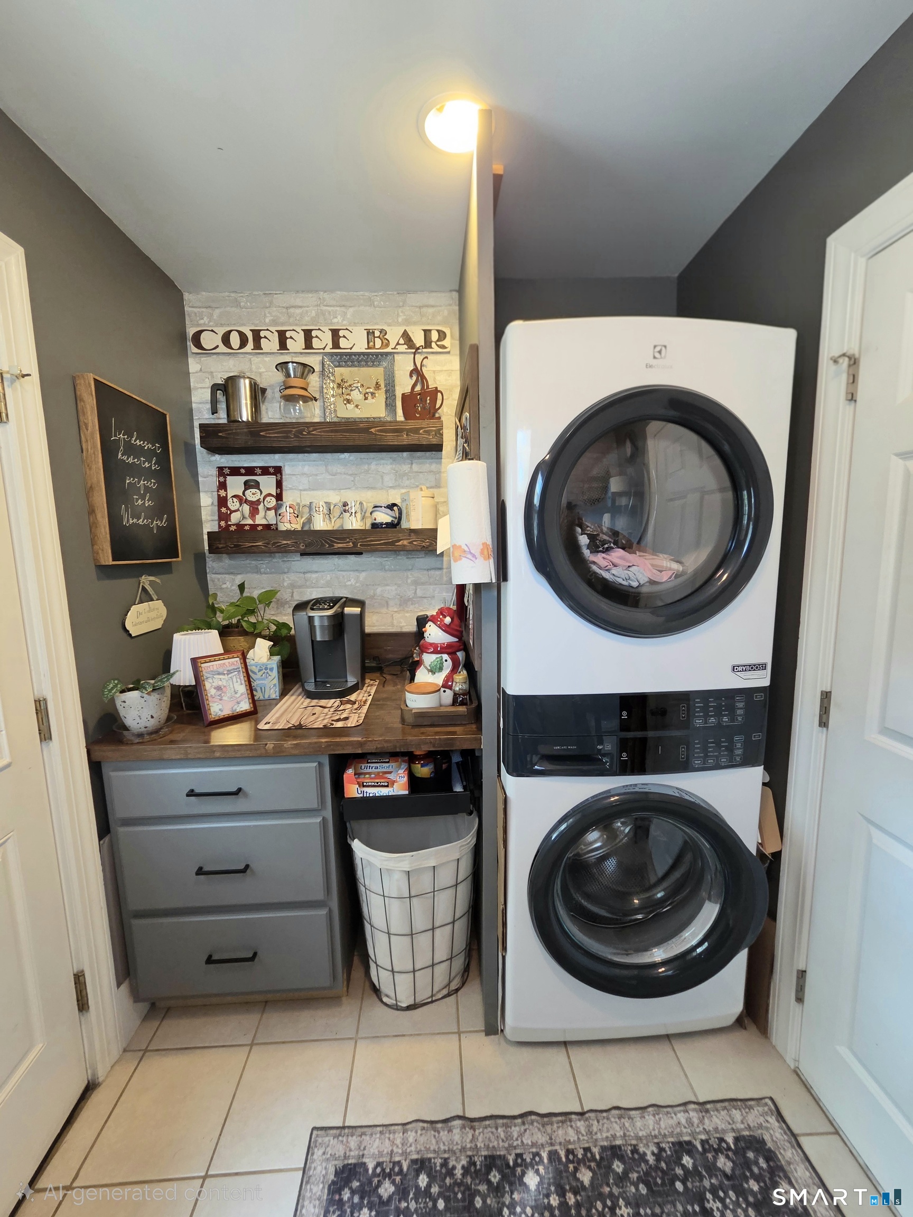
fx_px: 457
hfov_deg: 89.9
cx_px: 456
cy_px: 608
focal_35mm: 13
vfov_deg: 106.2
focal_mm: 2.2
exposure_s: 1/60.2
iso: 400
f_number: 2.2
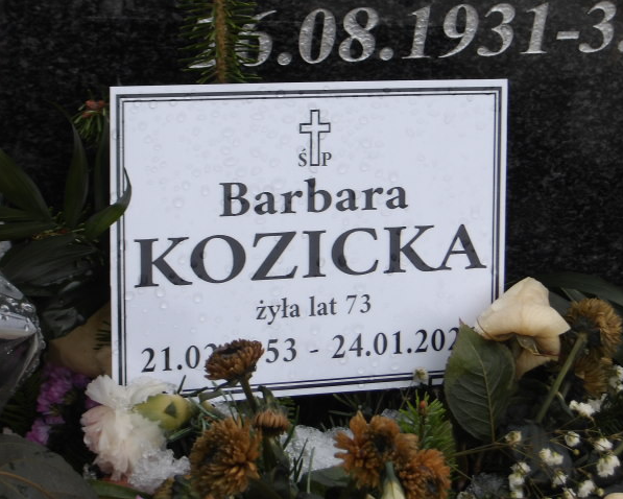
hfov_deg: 17.0
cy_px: 250
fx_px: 2084
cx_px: 299
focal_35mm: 113
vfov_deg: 13.6
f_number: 6.6
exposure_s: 1/141
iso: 100
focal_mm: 19.6
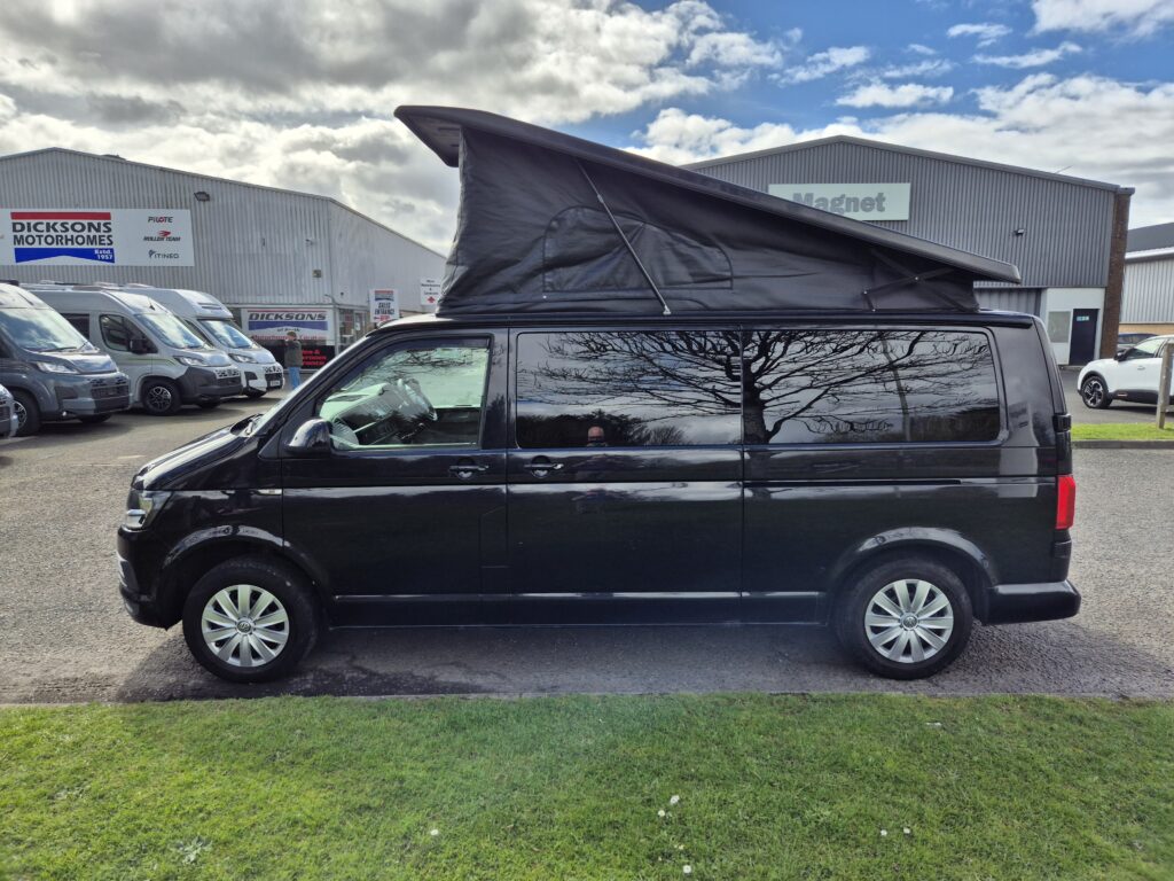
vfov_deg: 58.9
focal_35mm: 23
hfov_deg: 73.9
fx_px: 780
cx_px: 587
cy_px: 440
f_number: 1.8
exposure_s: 1/2960
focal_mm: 5.4
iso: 25
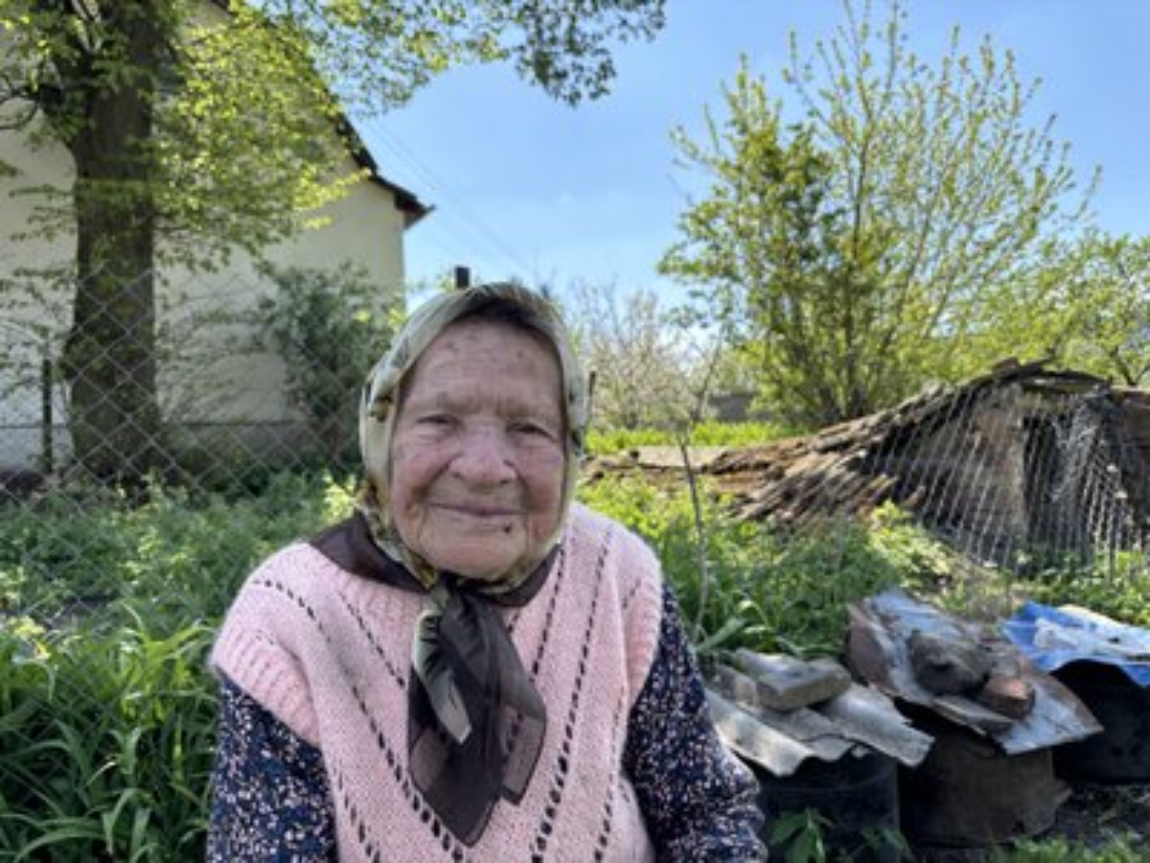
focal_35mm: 26
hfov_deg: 67.3
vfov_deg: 53.1
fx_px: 864
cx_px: 575
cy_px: 432
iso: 50
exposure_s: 1/722
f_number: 1.6
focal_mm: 5.96
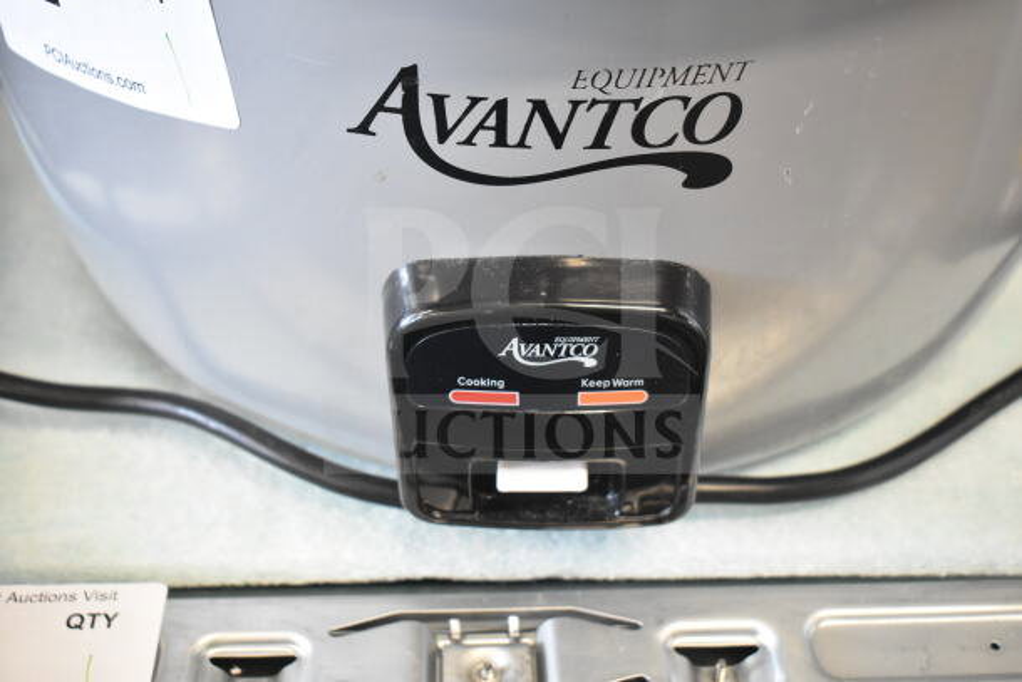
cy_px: 341
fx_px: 1363
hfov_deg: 41.1
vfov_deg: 28.1
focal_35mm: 48
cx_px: 511
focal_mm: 32
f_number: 4.5
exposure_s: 1/50
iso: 2200
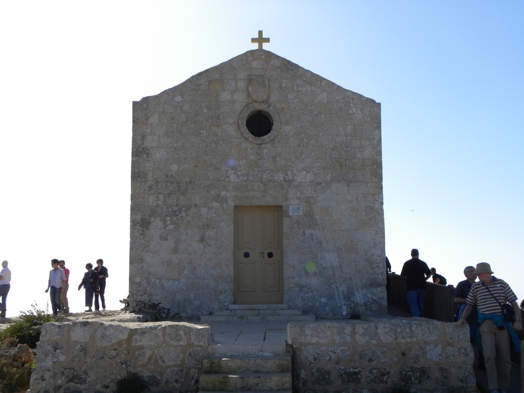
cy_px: 196
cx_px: 262
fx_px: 696
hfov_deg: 41.2
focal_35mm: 46
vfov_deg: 31.5
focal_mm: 8.2
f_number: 5.6
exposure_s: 1/294
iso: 64
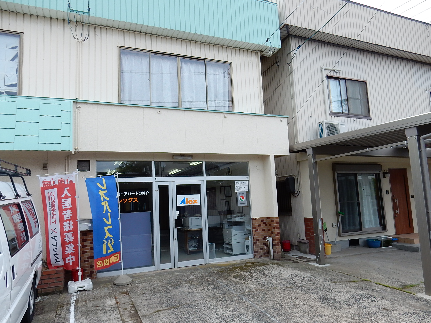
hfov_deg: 69.4
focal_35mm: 25
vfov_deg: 54.9
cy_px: 162
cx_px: 216
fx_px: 311
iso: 125
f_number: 3.7
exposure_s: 1/640
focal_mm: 4.5
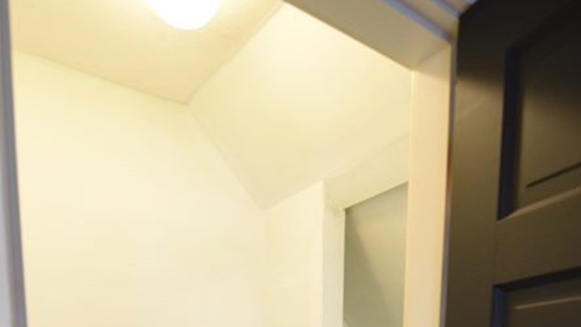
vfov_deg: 29.4
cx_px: 272
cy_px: 450
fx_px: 461
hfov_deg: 64.4
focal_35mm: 30
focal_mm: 11
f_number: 4
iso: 400
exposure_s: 1/25
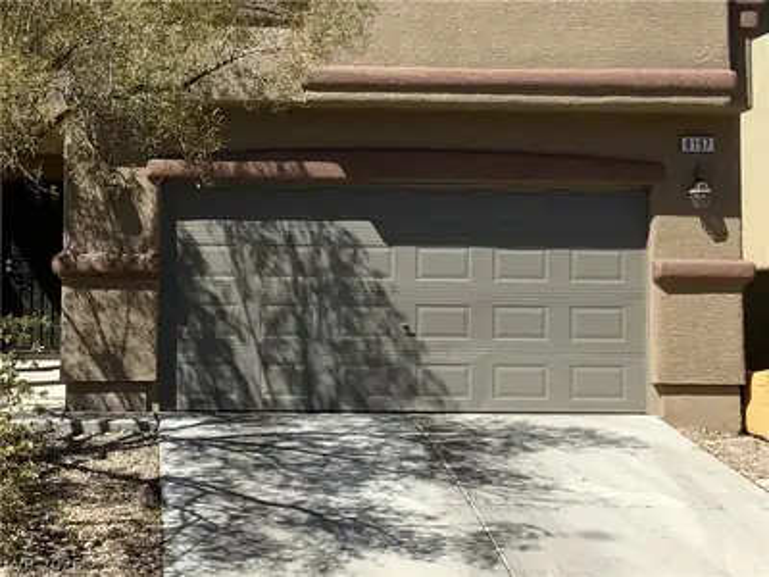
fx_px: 644
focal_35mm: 29
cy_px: 288
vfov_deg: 48.2
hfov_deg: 61.7
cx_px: 384
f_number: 1.8
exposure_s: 1/2058
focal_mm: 3
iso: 16
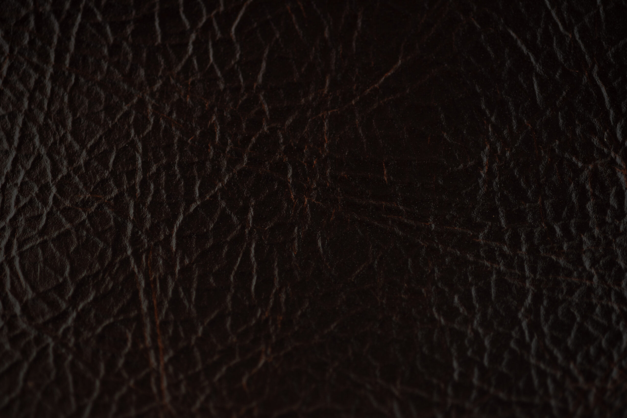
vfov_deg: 13.1
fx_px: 1829
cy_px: 209
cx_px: 314
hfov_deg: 19.4
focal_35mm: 105
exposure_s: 1/60
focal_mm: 105
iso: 160
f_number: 3.5
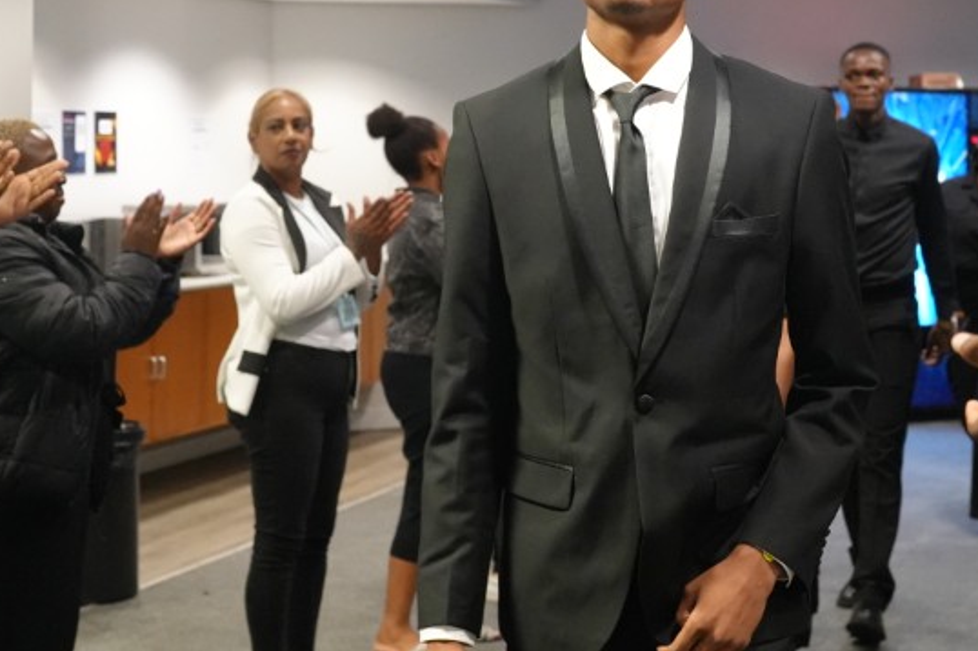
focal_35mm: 75
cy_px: 187
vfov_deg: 18.1
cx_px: 482
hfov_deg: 27.0
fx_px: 2036
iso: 8000
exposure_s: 1/160
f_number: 4
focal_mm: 35
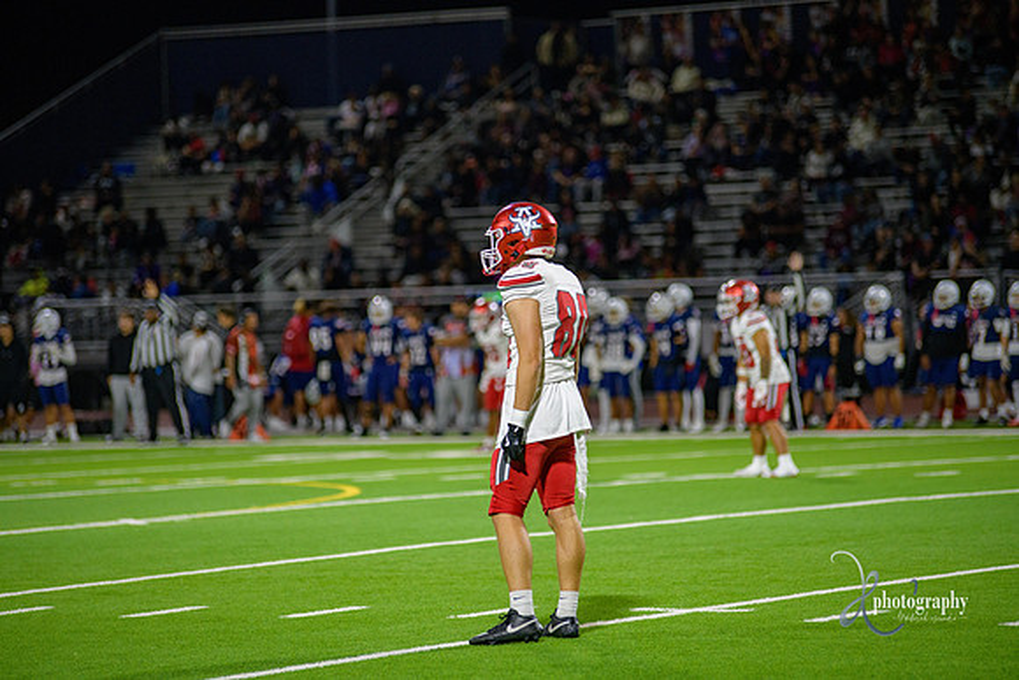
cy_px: 340
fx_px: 4954
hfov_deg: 11.7
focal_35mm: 175
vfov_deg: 7.9
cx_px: 510
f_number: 2.8
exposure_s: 1/320
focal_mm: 175
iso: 1250
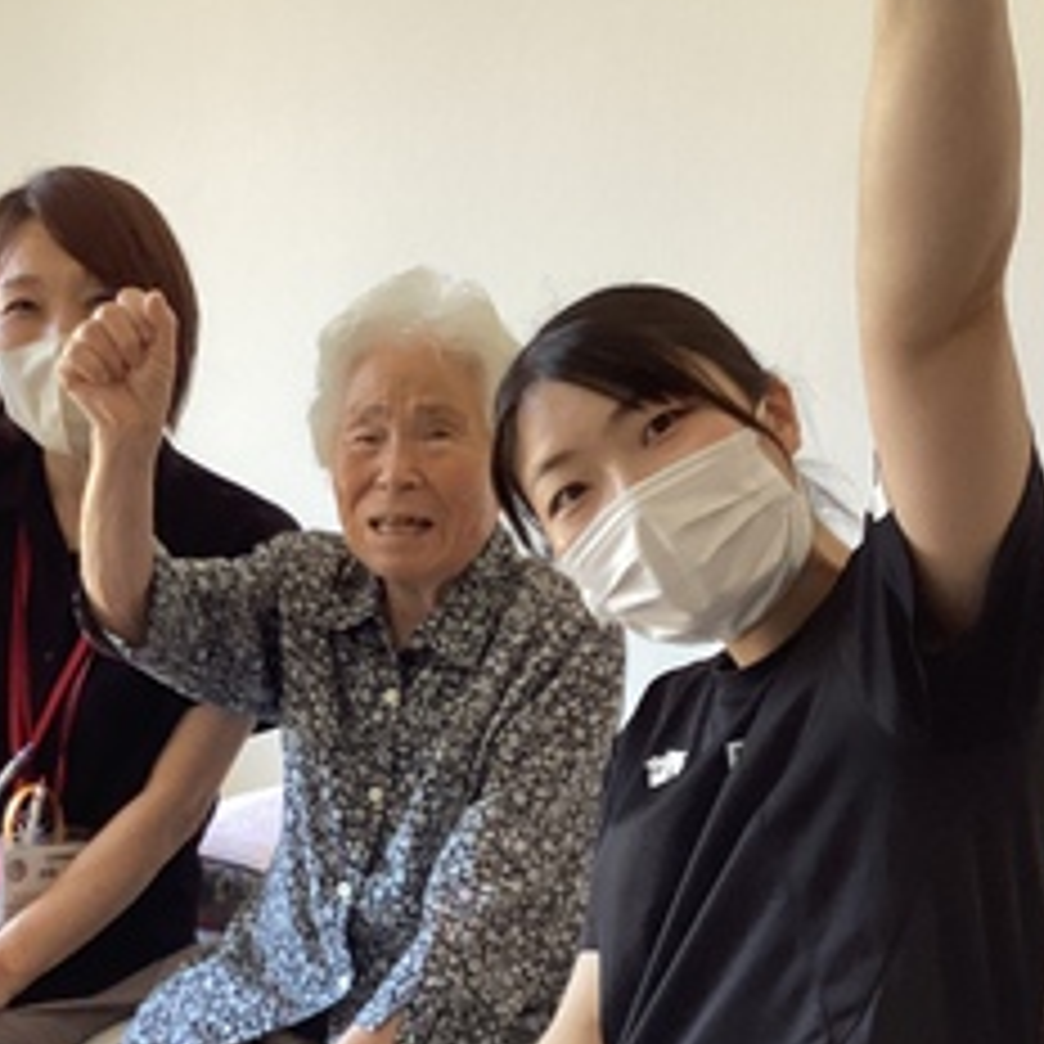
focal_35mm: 59
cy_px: 754
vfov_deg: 28.7
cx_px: 328
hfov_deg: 28.8
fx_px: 2013
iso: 100
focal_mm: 3.3
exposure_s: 1/60
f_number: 2.4
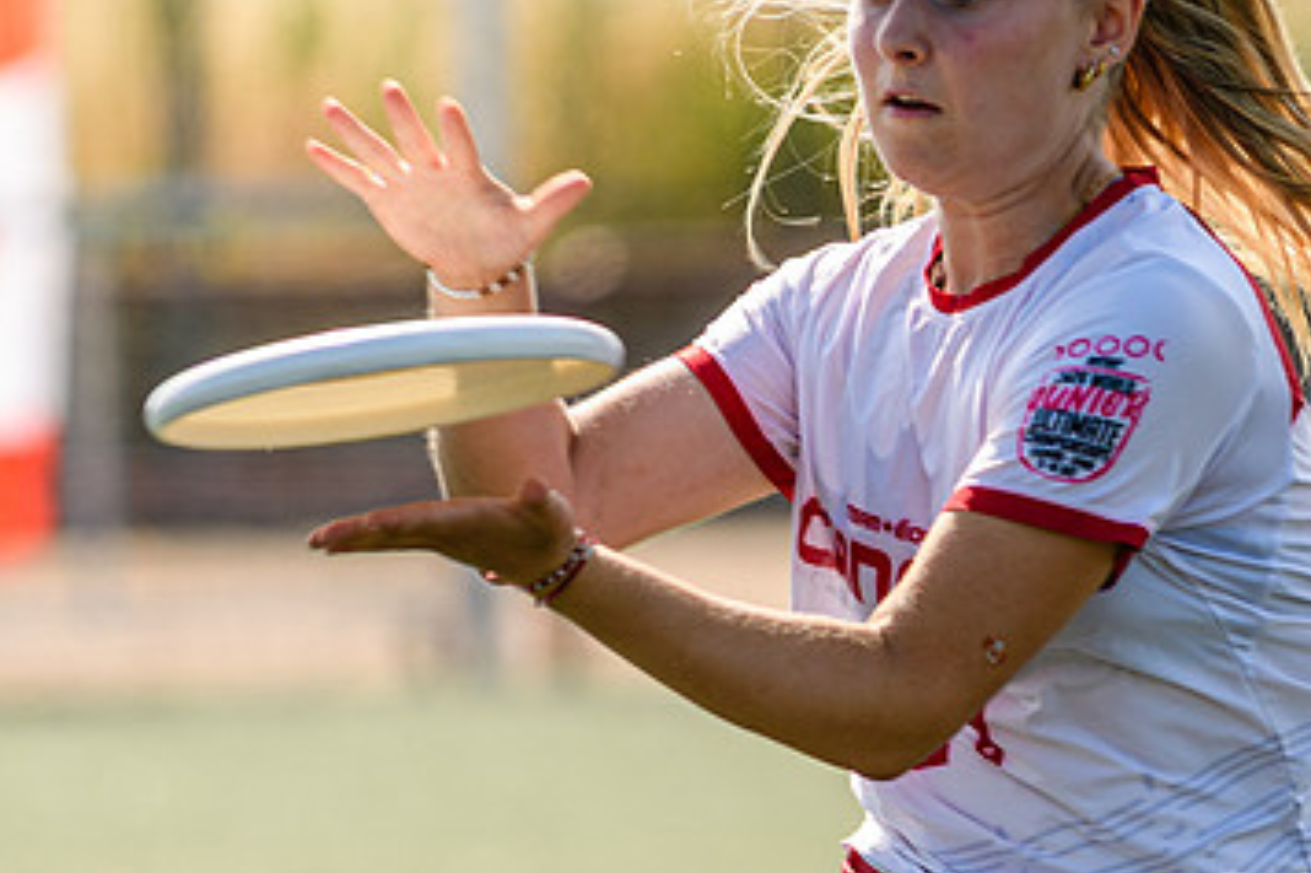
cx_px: 965
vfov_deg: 1.8
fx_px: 27117
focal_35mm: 745
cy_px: 714
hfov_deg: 2.8
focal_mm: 200
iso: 125
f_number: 3.2
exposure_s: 1/1000
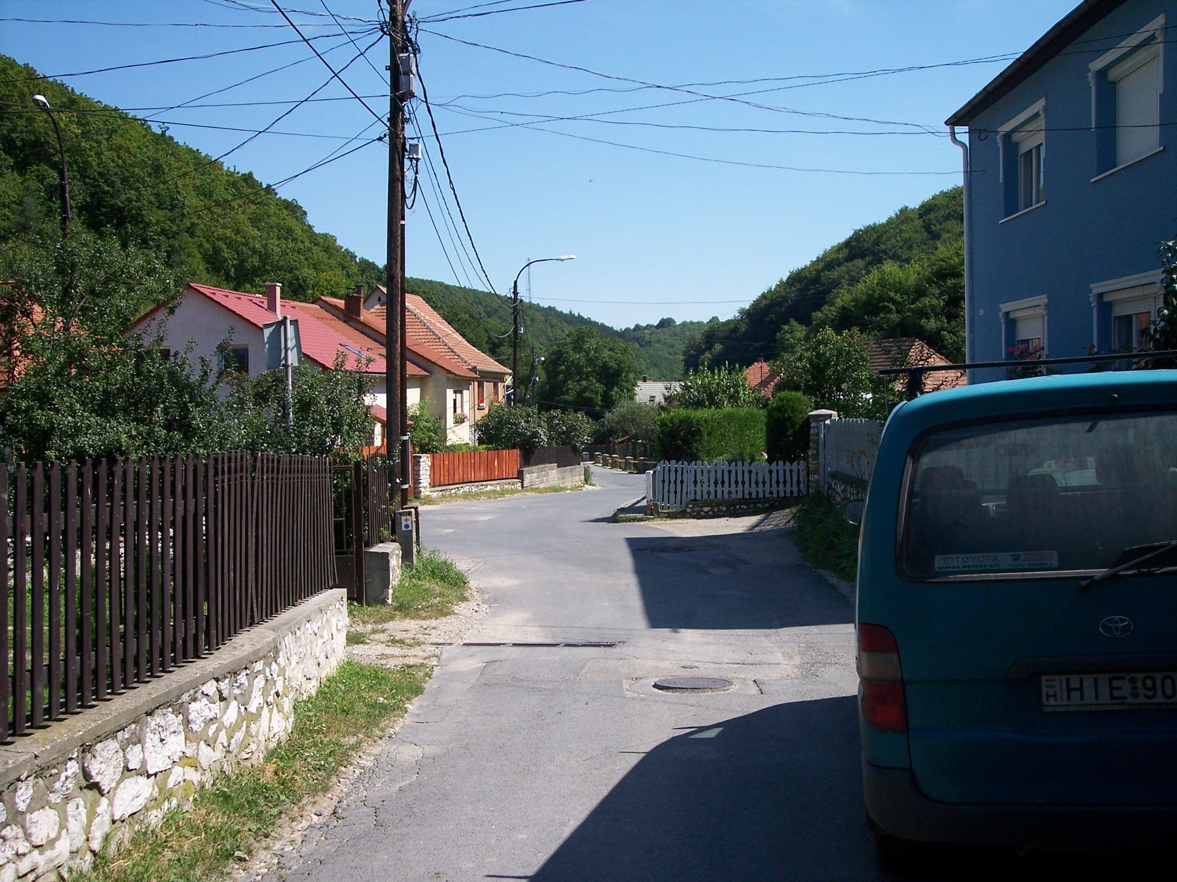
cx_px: 588
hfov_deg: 47.9
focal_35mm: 39
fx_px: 1326
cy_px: 441
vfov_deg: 36.8
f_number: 4
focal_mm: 8
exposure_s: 1/750
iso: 100
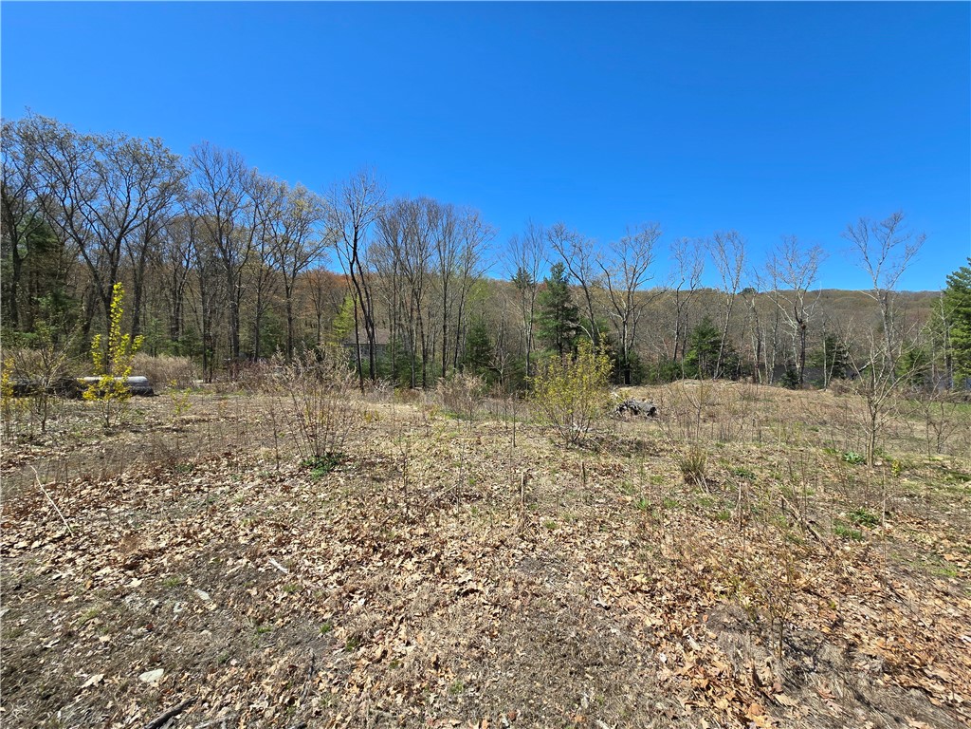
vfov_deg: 89.9
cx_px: 486
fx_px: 365
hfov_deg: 106.2
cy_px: 364
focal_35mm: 13
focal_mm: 2.2
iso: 50
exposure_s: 1/1834
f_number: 2.2
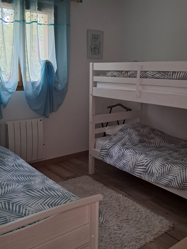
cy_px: 117
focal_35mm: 36
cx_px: 89
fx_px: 259
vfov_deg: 51.3
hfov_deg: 39.6
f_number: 1.8
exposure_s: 1/33
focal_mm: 4
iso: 640
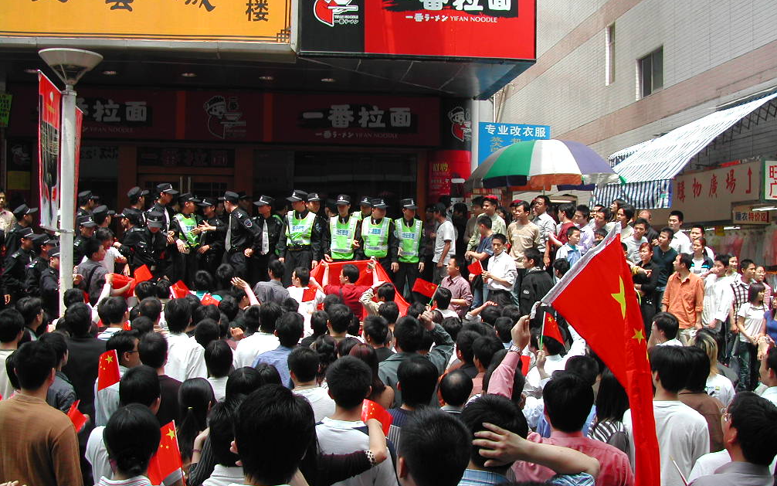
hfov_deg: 48.2
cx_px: 395
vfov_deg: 31.3
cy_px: 244
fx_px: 868
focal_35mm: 41
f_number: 2.8
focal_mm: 8
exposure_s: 1/309
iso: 100
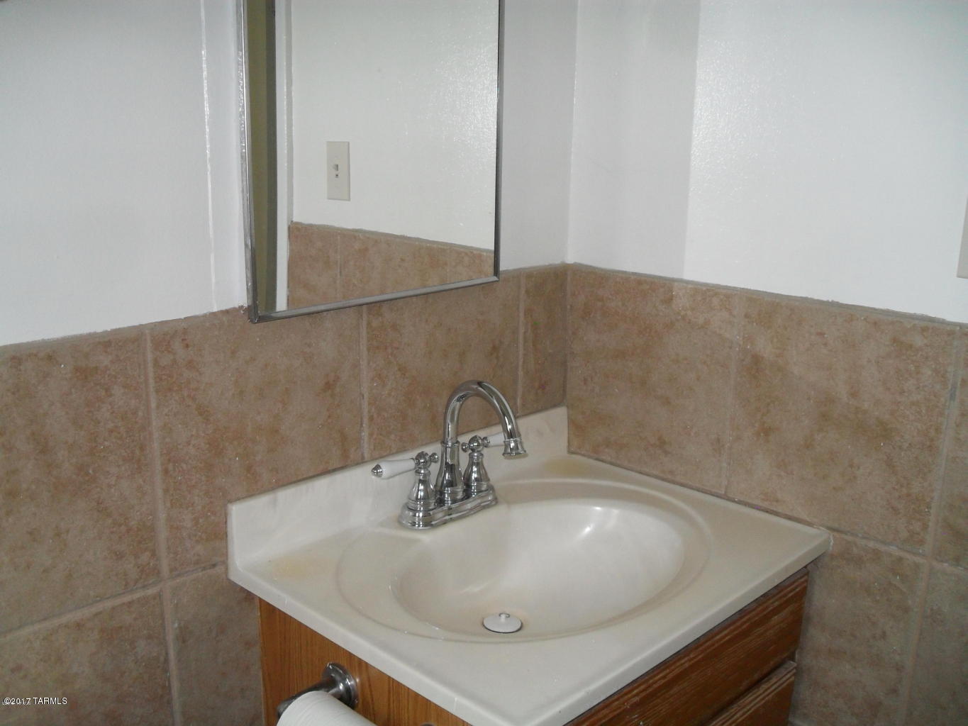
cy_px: 363
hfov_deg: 52.6
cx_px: 484
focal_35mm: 35
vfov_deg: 40.7
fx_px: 979
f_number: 2.8
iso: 200
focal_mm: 6.2
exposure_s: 1/45
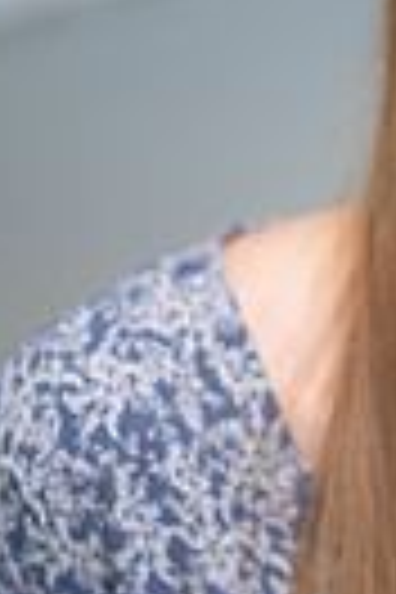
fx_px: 4768
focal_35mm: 289
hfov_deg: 4.7
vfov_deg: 7.1
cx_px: 540
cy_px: 310
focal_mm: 85
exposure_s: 1/200
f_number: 1.8
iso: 125
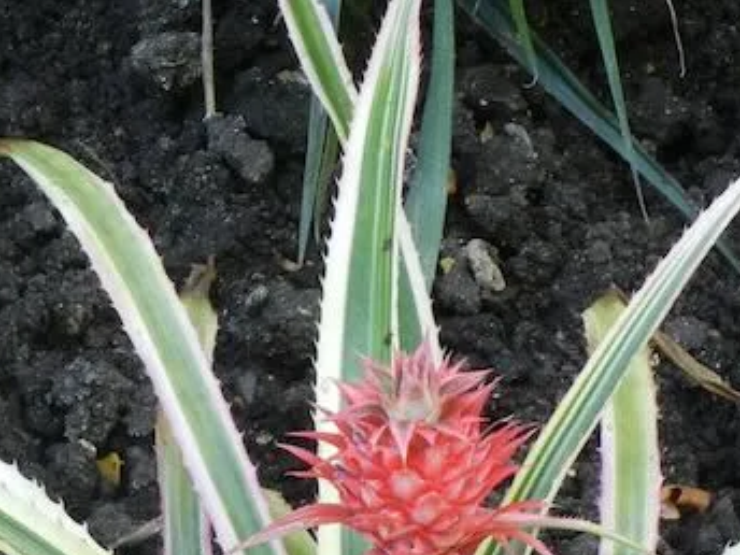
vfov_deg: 3.7
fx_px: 8465
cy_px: 824
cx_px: 372
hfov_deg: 5.0
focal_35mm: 396
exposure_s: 1/41.7
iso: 160
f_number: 4.6
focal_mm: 24
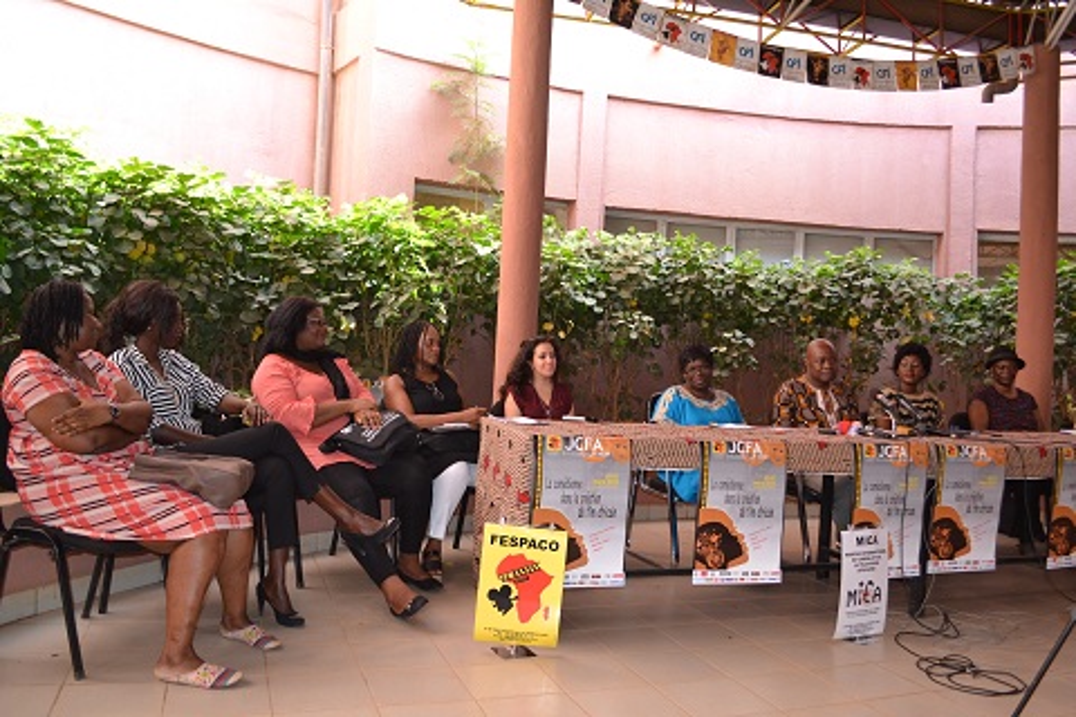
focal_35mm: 30
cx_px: 538
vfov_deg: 43.6
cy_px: 358
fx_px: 897
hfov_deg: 61.9
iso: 400
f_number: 4
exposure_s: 1/100
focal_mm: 20
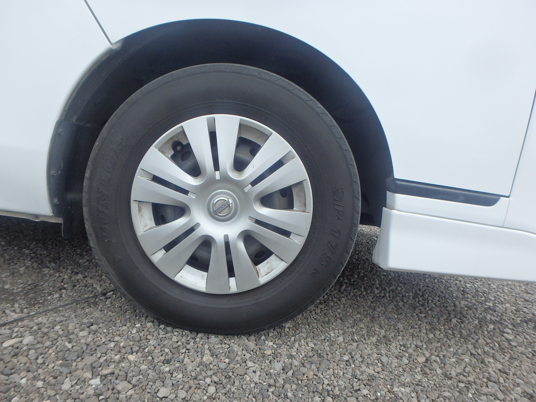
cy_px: 201
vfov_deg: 63.4
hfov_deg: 79.0
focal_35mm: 21
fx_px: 325
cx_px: 268
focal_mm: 3.7
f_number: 3.5
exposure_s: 1/800
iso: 125
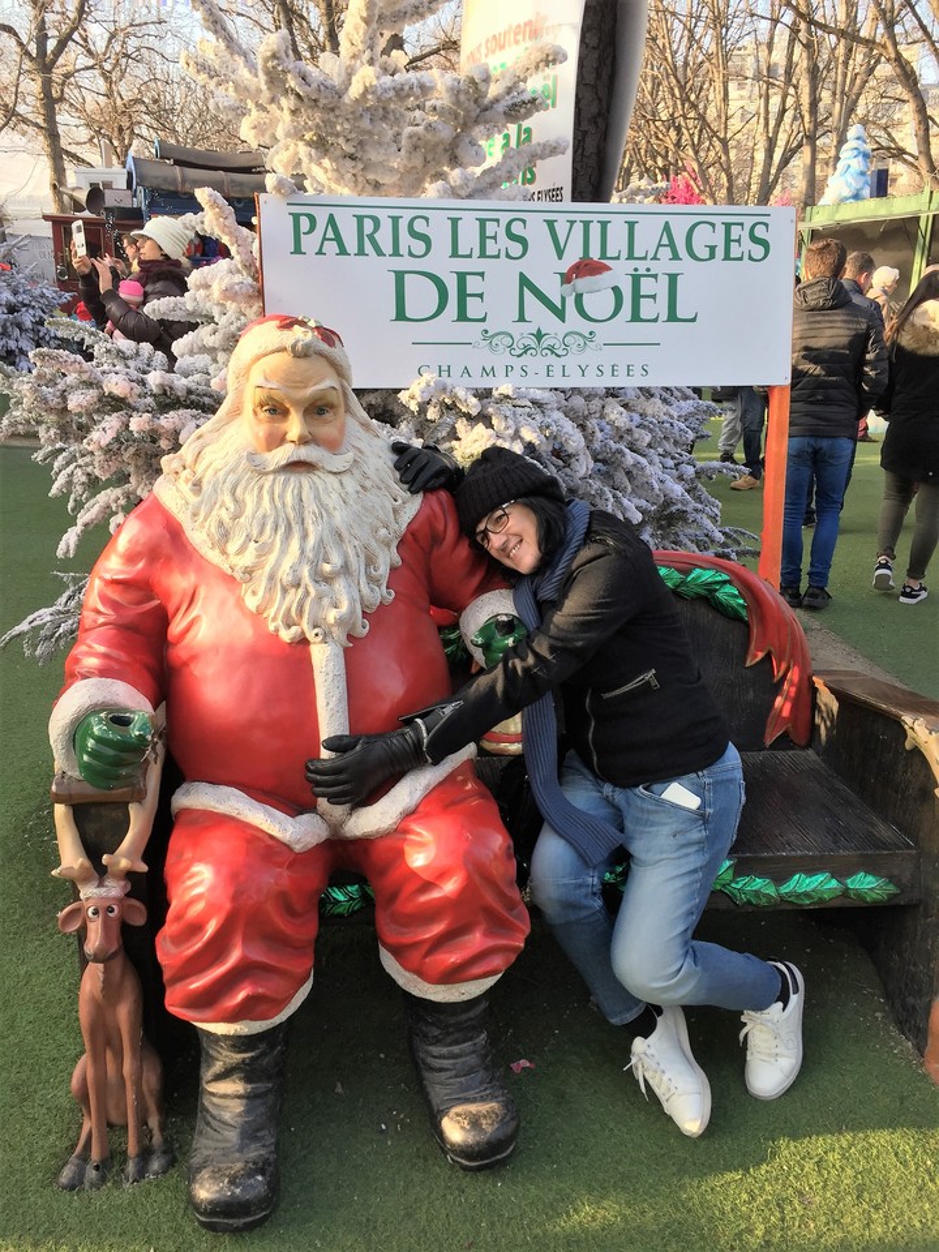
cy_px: 626
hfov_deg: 48.2
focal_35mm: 29
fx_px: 1049
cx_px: 470
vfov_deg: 61.7
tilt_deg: -16.4
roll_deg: -0.8
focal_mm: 4.15
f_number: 2.2
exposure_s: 1/246
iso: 32
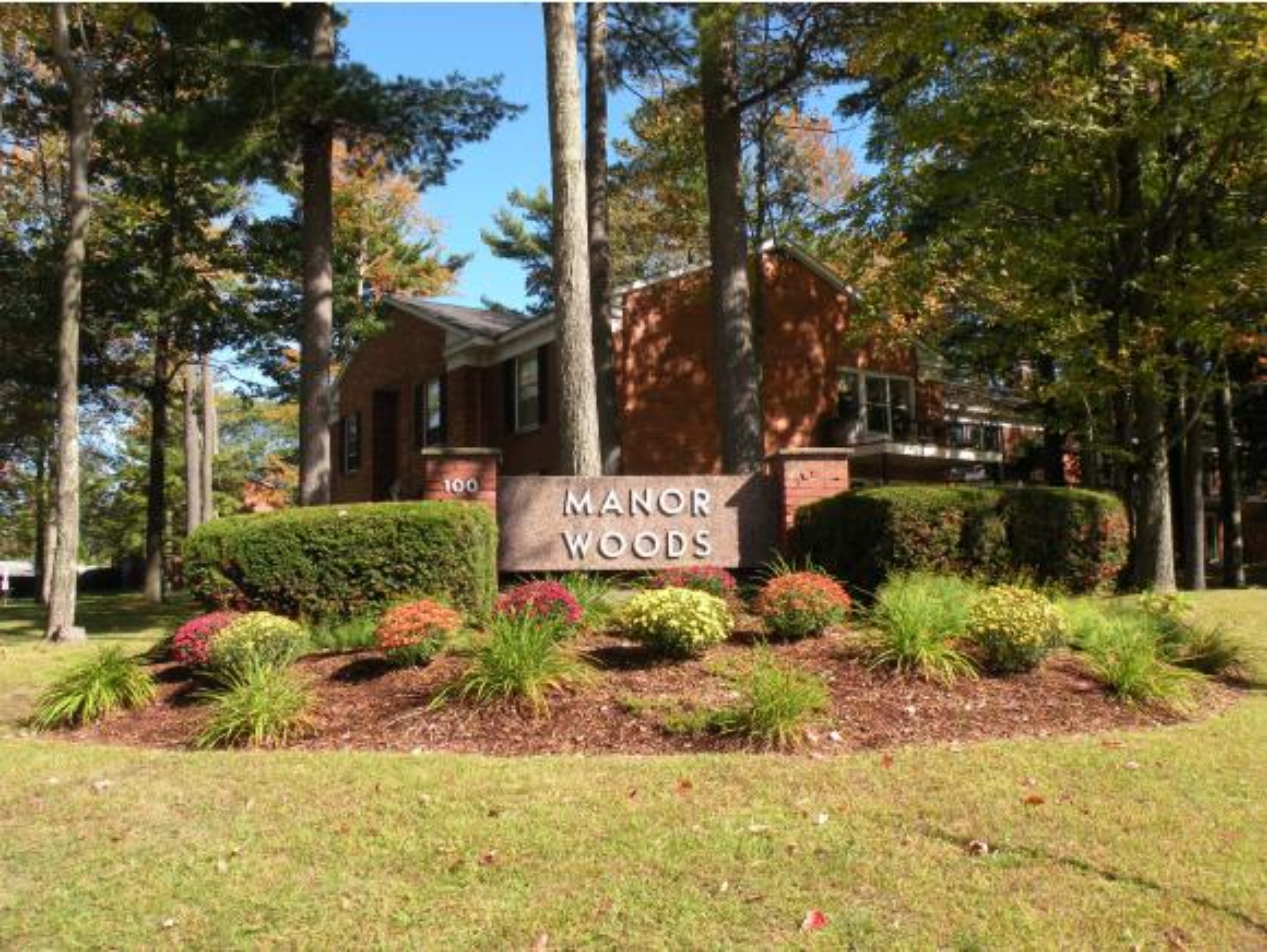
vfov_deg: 51.4
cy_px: 476
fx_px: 989
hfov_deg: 65.3
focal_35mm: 27
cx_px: 634
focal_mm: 4.7
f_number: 5
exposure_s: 1/148
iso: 64
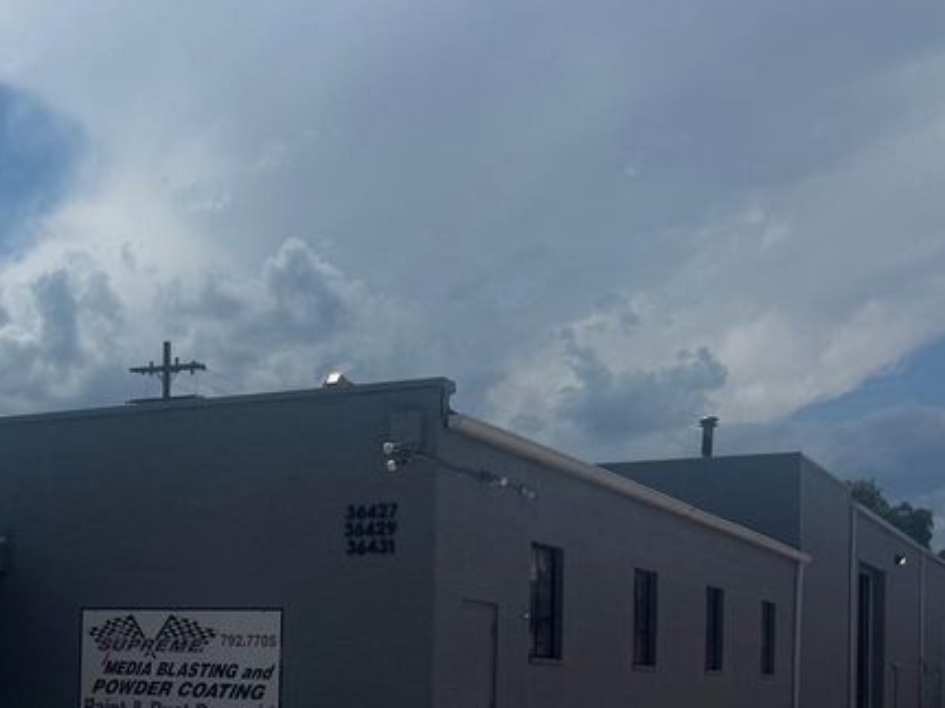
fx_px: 1556
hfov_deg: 31.8
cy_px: 638
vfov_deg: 24.9
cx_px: 55
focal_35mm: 57
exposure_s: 1/12346
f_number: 1.78
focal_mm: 6.76
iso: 80
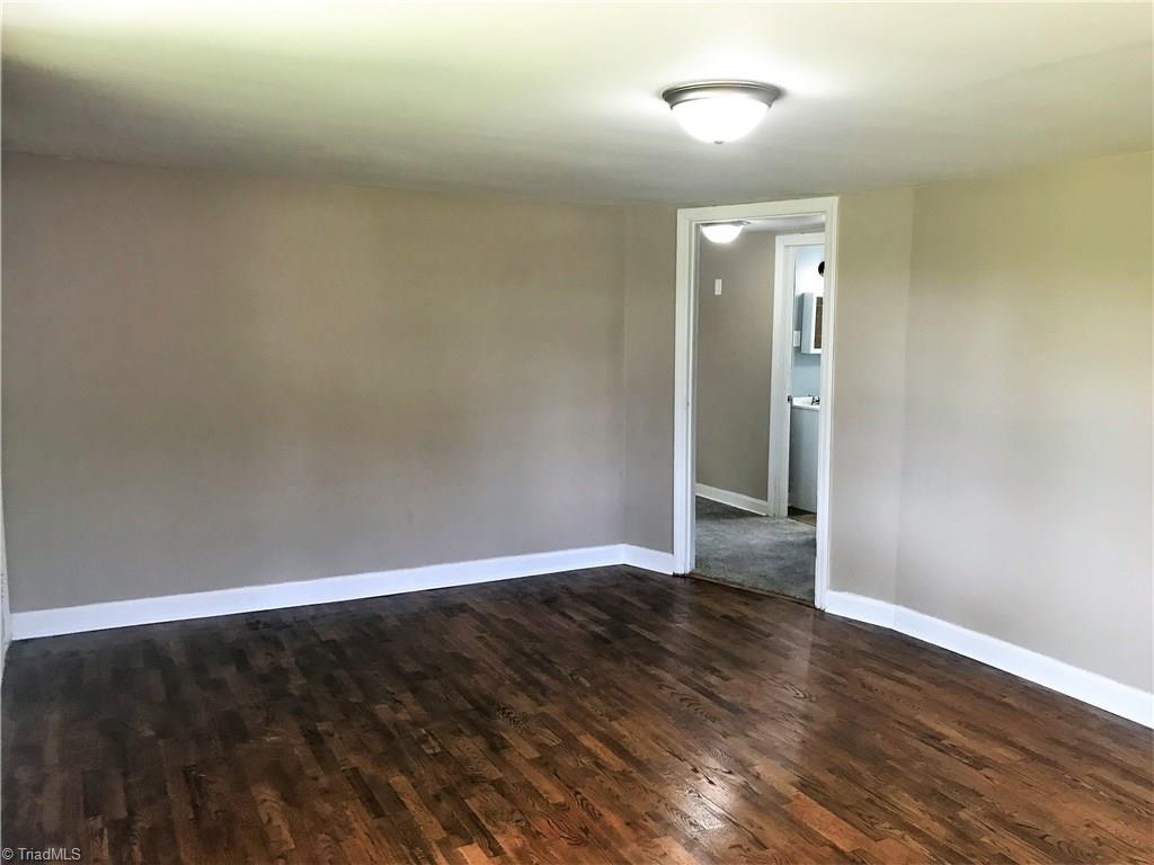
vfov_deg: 49.7
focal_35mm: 28
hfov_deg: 63.4
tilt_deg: -6.9
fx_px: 933
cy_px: 432
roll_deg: -0.7
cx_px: 577
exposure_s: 1/30
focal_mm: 3.99
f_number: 1.8
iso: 32
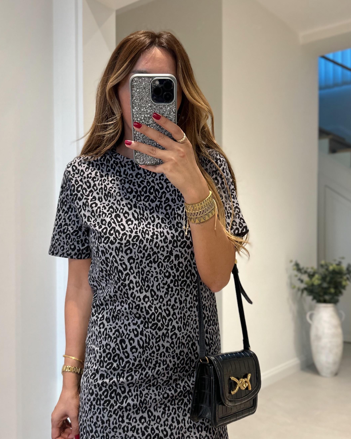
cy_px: 249
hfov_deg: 41.1
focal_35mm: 36
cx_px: 190
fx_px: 467
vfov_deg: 50.1
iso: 250
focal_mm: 6.86
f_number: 1.78
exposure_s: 1/69
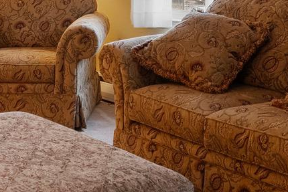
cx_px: 114
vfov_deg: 16.4
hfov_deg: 25.0
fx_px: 648
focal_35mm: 81
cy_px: -14
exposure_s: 1/4
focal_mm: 17
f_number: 8
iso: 500
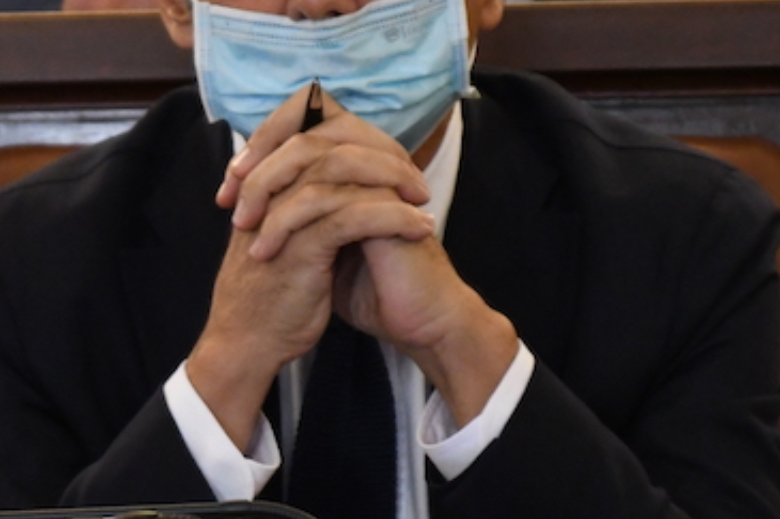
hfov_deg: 5.1
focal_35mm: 403
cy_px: 101
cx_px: -36
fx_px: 8727
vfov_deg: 3.4
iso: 5000
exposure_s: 1/80
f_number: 5.6
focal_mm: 92
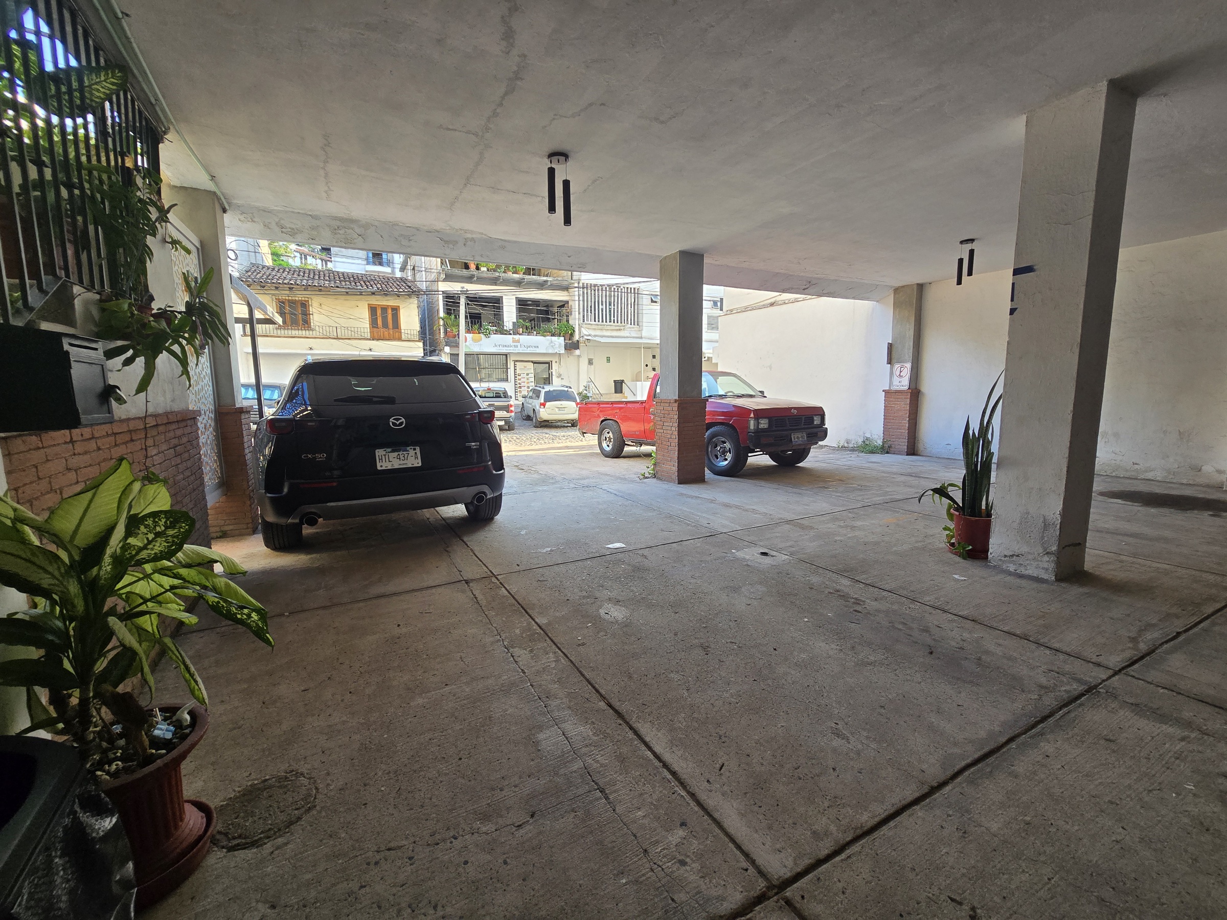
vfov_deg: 89.9
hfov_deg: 106.2
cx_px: 614
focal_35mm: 13
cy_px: 460
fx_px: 461
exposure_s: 1/120
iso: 80
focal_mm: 2.2
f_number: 2.2
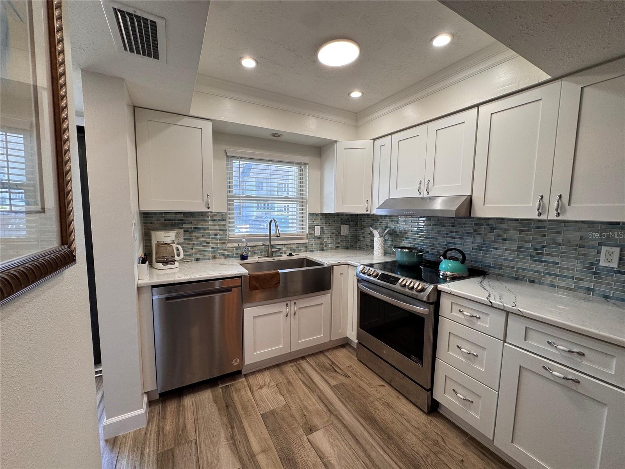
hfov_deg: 102.1
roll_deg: -1.3
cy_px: 234
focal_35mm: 14
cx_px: 312
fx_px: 253
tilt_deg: -6.5
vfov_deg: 85.7
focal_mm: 2.22
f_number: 2.2
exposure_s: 1/120
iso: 125
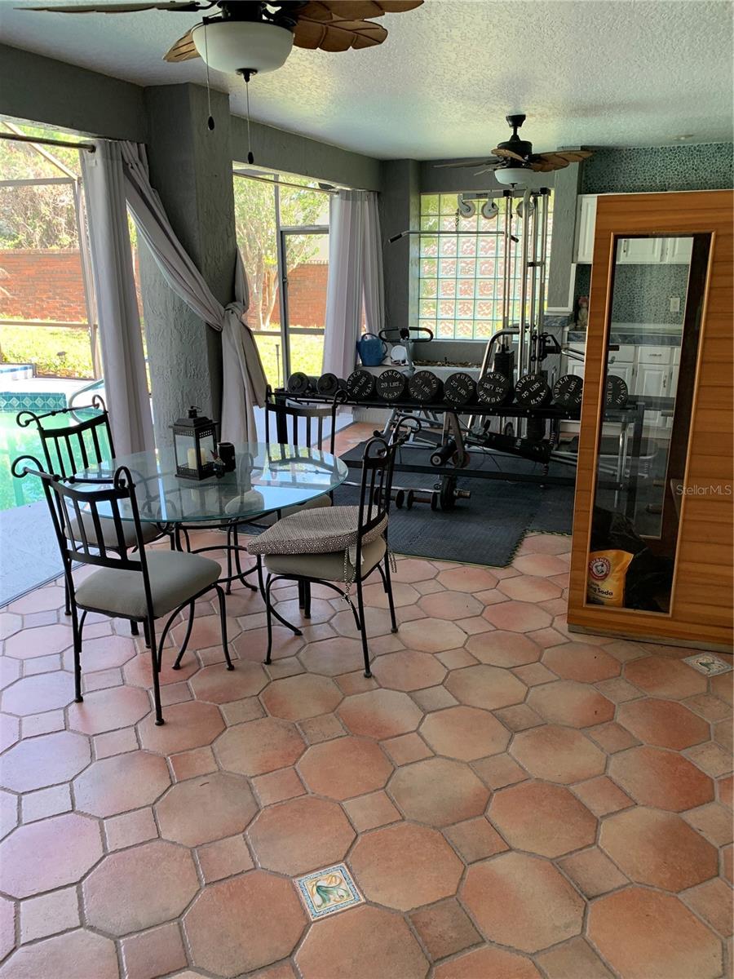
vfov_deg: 67.3
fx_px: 735
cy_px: 490
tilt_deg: -18.3
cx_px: 367
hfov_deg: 53.1
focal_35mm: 26
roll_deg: +1.4
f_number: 1.8
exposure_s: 1/121
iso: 80
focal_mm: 4.25
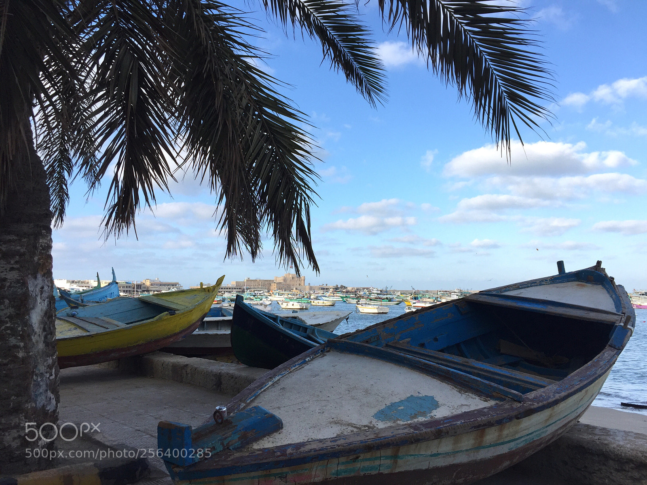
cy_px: 242
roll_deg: -0.6
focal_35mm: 29
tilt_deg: +5.8
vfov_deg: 48.2
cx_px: 324
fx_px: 542
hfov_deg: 61.7
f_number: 2.2
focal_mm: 4.15
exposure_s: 1/1199
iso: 32
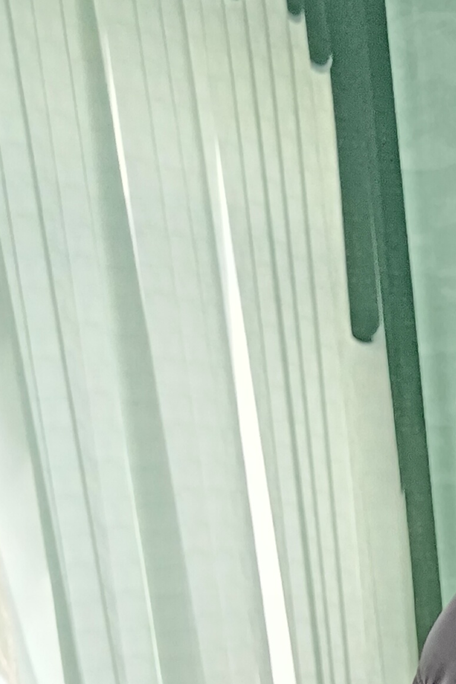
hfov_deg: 9.3
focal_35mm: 141
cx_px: 802
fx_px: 2680
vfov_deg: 12.5
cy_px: 1441
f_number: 1.9
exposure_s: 1/50
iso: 833
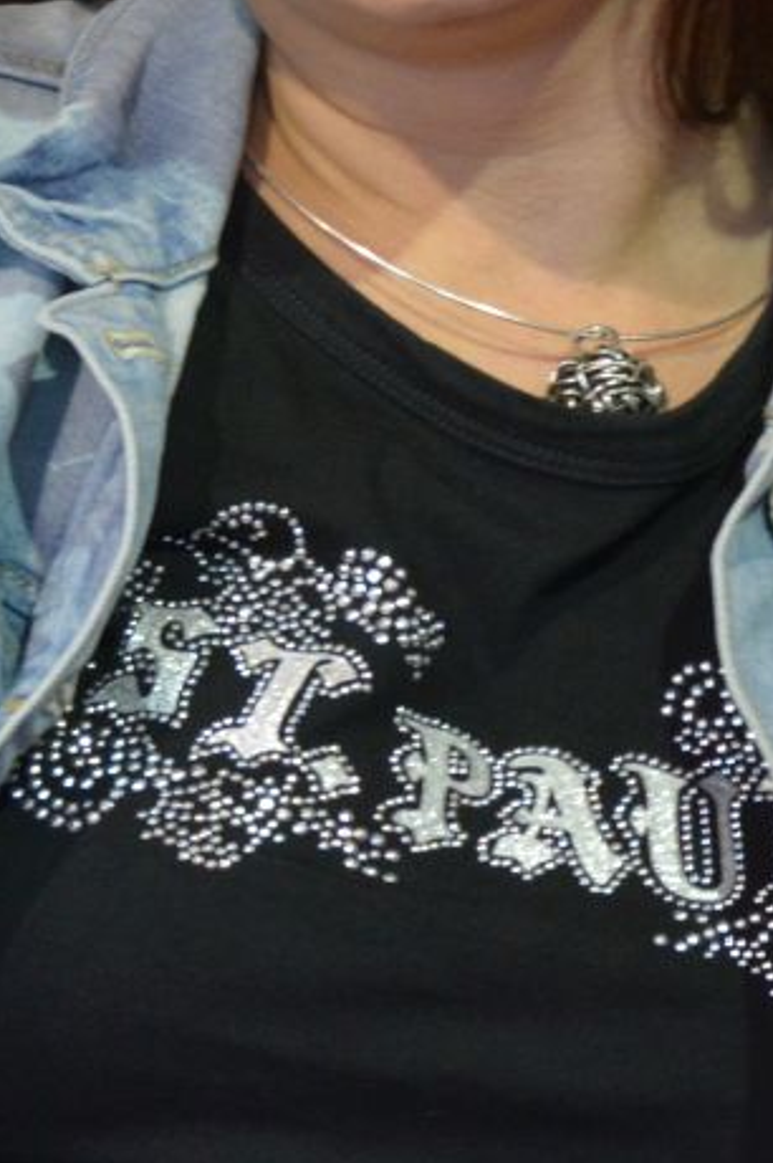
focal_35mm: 282
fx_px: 9096
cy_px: 180
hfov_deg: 4.9
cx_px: 43
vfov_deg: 7.3
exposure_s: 1/30
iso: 1250
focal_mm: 48
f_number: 4.8
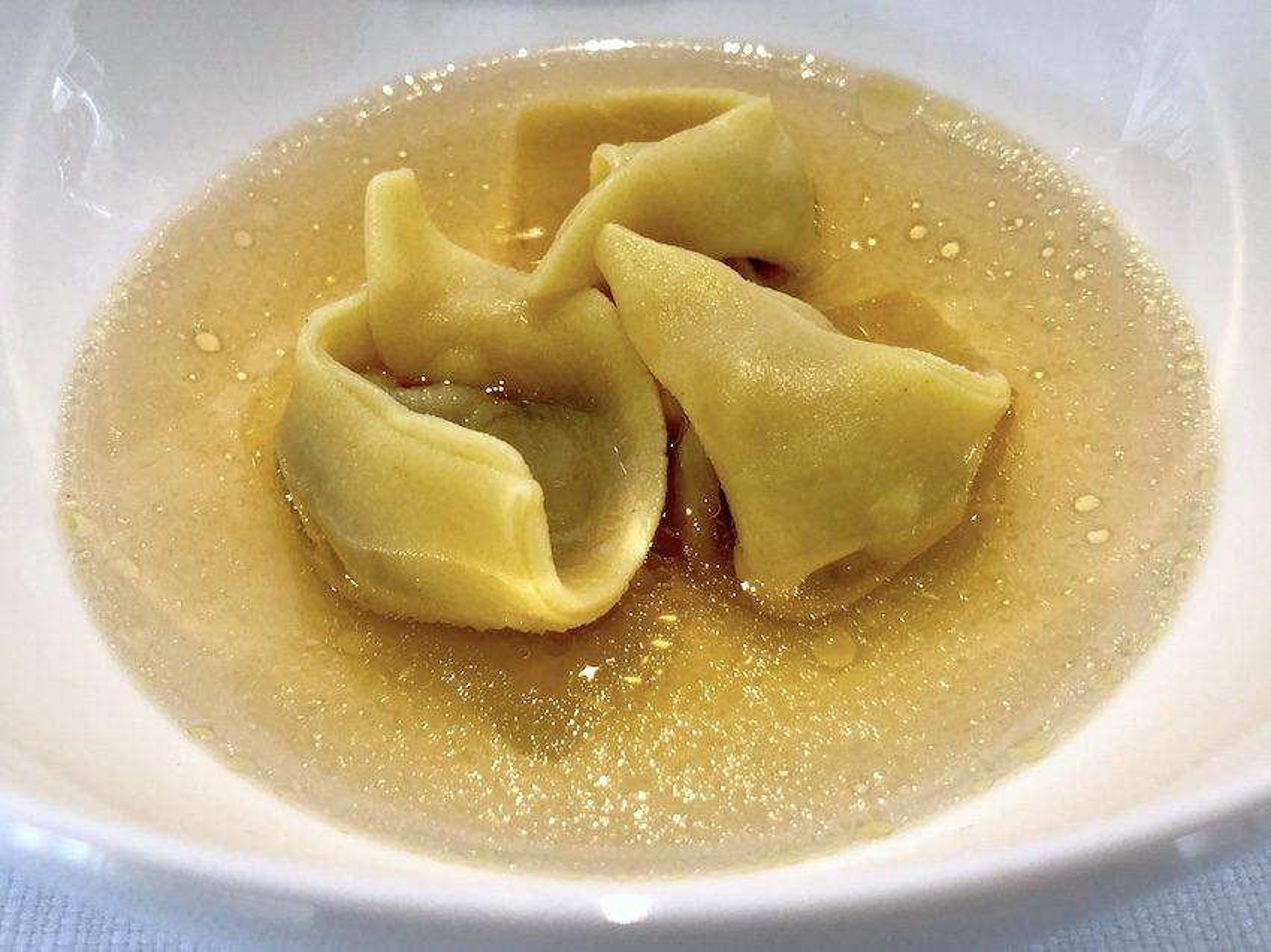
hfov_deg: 63.5
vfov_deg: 49.7
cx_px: 636
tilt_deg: -47.4
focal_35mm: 28
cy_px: 476
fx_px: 1028
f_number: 1.8
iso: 50
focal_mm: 3.99
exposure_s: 1/16
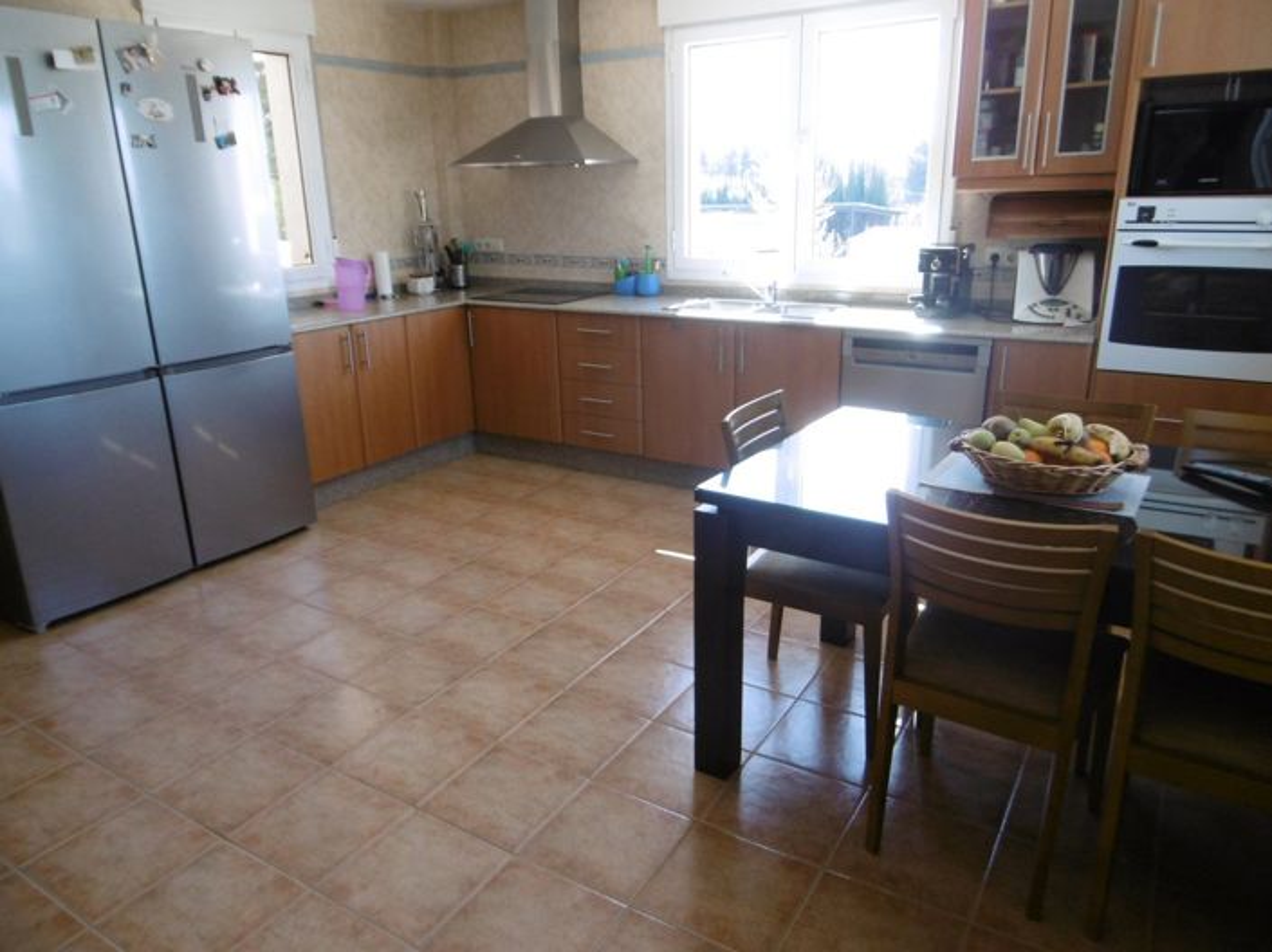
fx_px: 881
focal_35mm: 24
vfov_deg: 56.8
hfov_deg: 71.6
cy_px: 476
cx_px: 636
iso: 100
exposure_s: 1/60
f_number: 3.1
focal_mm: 4.3
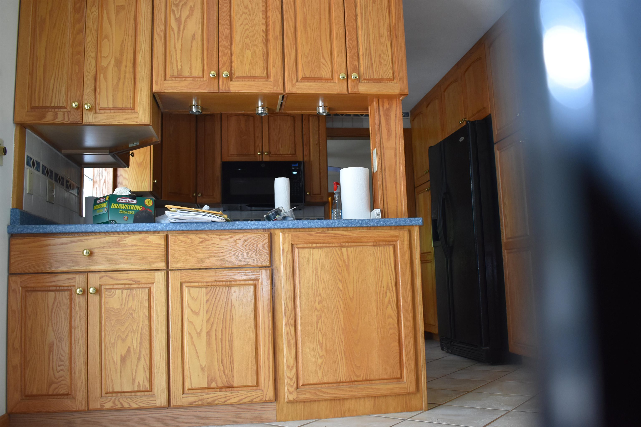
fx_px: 561
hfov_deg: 59.5
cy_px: 214
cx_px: 320
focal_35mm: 32
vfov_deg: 41.7
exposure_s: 1/80
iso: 800
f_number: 4.5
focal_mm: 21
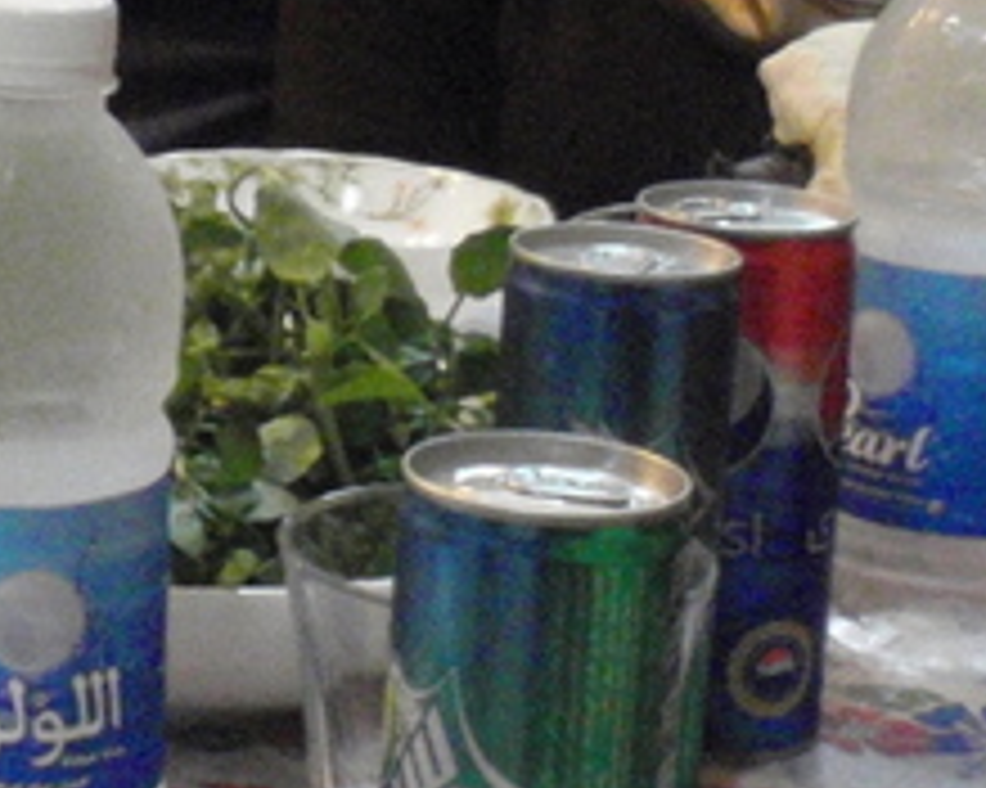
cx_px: -513
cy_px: 0
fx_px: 3734
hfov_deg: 14.1
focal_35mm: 128
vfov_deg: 11.9
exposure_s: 1/30
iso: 800
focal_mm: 5
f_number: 3.2
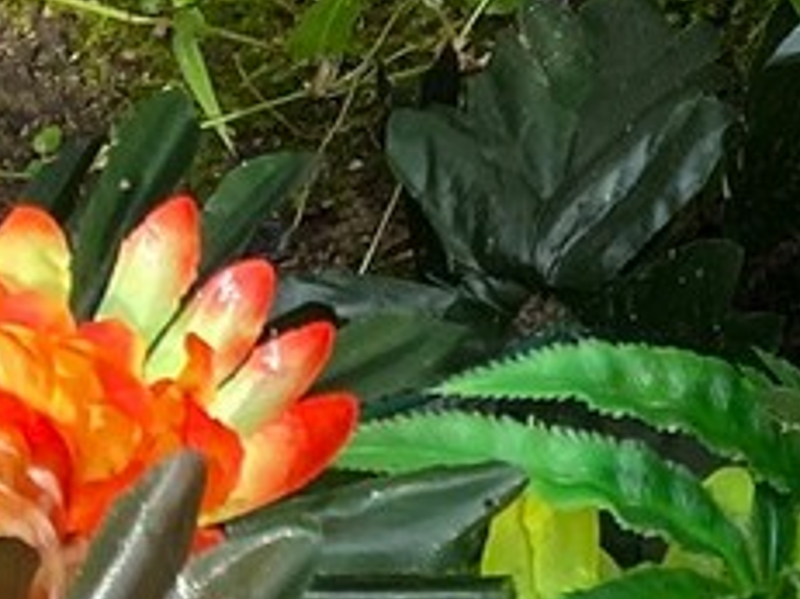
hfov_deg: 10.6
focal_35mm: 162
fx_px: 3742
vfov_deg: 7.8
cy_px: -1243
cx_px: 1887
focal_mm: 4.25
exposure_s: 1/647
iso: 32
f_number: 1.8
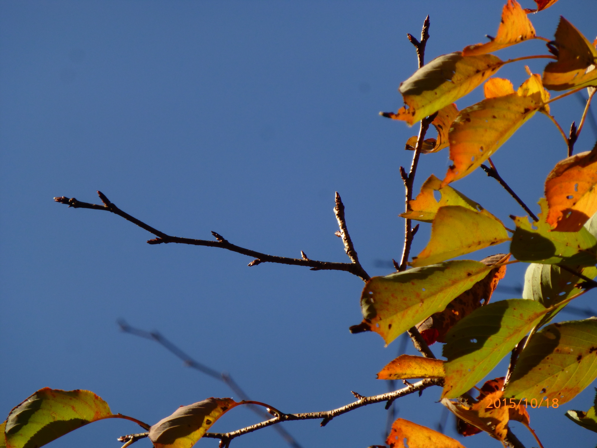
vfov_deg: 4.1
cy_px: 224
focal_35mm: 364
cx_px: 298
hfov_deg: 5.4
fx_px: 6278
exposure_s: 1/400
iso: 100
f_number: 5.9
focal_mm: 65
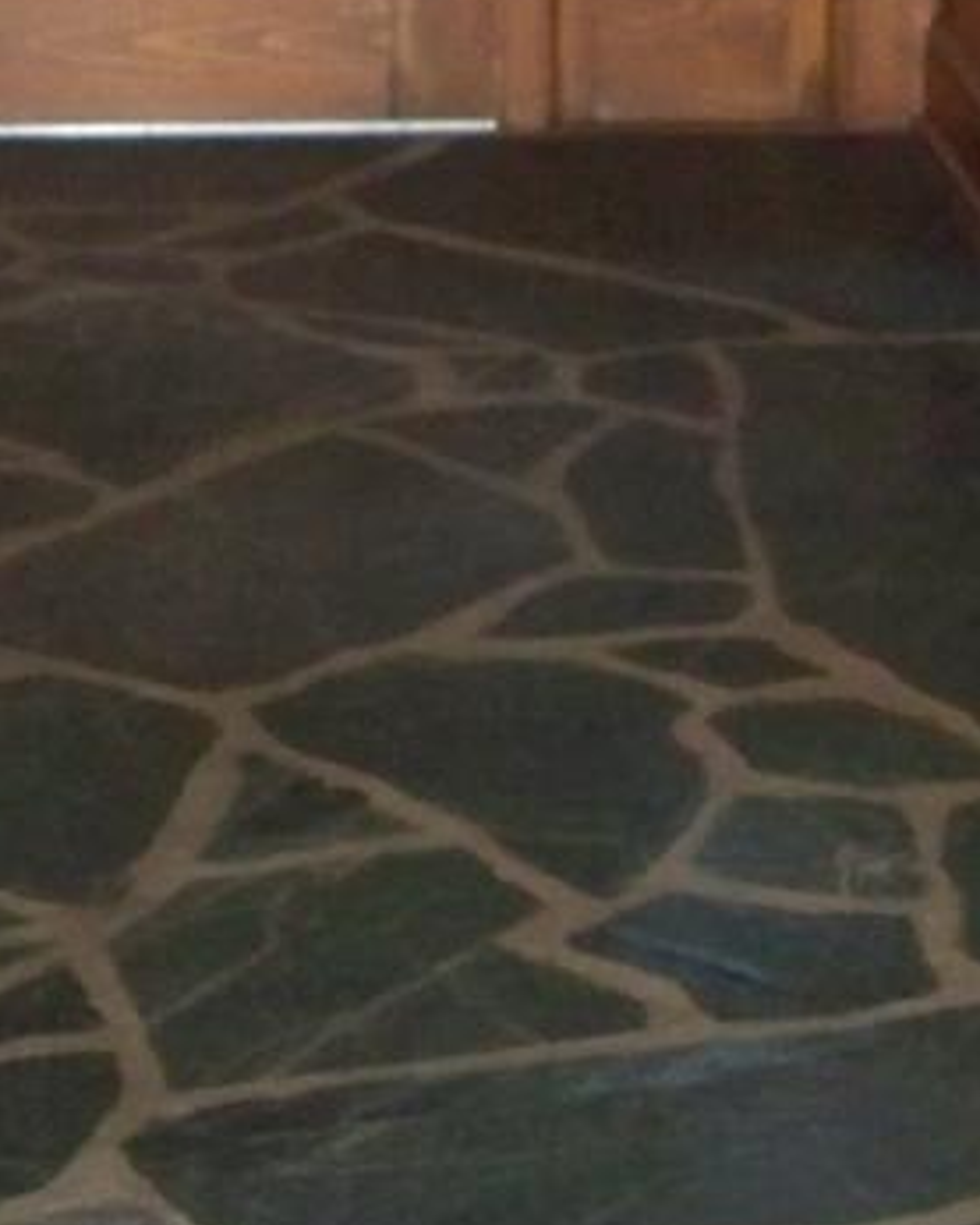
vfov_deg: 11.9
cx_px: 25
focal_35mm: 156
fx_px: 5653
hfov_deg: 9.8
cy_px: -506
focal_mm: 7.54
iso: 320
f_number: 2.8
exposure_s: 1/30
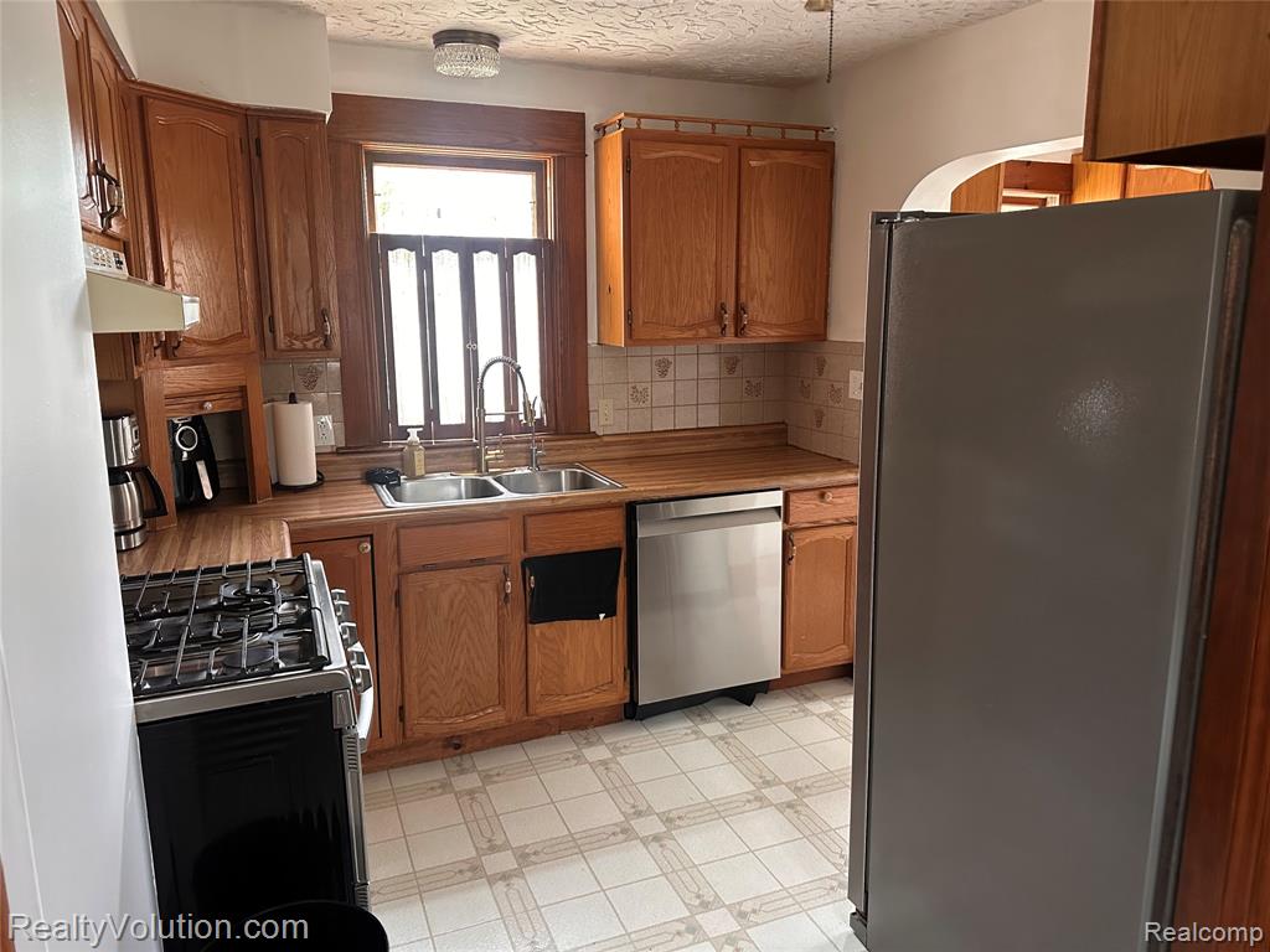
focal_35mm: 24
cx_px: 635
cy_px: 476
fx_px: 881
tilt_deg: -11.6
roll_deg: +0.4
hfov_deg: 71.6
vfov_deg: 56.8
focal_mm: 6.86
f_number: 1.78
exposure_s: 1/40
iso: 800
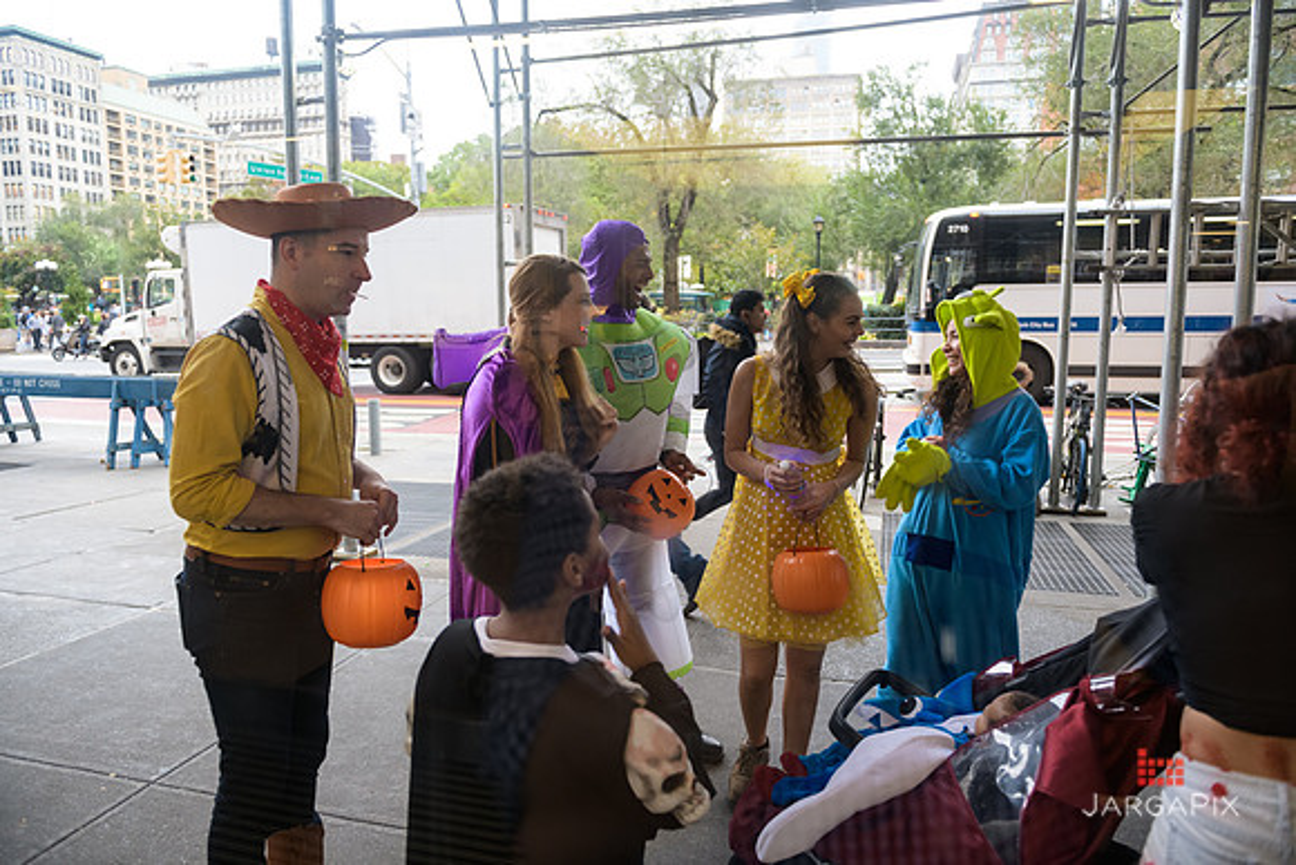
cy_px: 432
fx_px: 864
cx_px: 648
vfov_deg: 53.2
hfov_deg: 73.7
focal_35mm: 24
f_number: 3.2
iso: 800
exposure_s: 1/125
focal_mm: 24
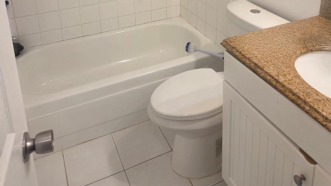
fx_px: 298
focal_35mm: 34
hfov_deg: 58.0
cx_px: 167
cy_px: -20
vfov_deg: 30.8
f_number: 1.8
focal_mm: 5.4
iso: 50
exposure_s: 1/60
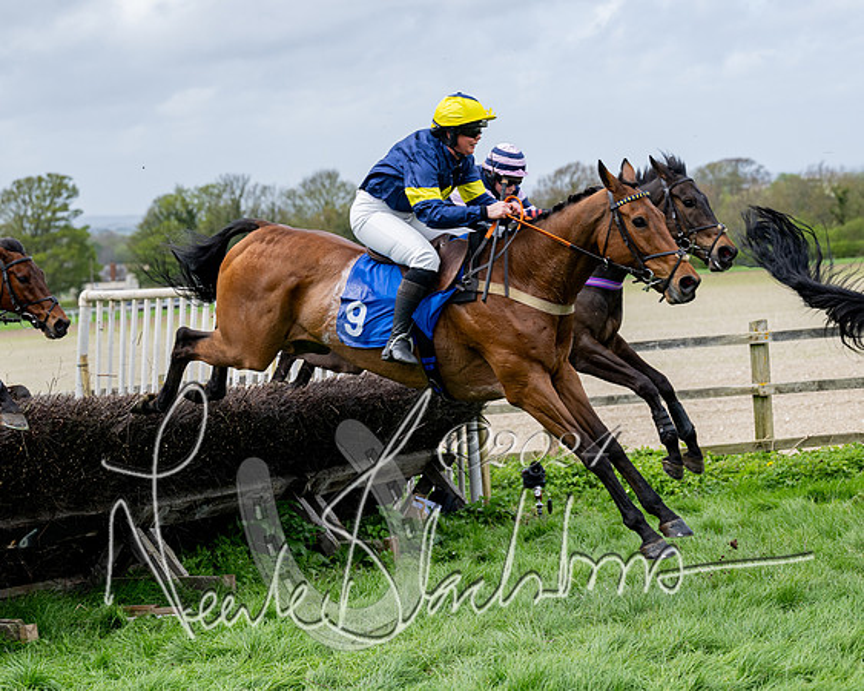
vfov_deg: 15.7
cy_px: 375
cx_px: 351
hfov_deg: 19.5
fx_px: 2511
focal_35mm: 98
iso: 400
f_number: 4
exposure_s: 1/1600
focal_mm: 70
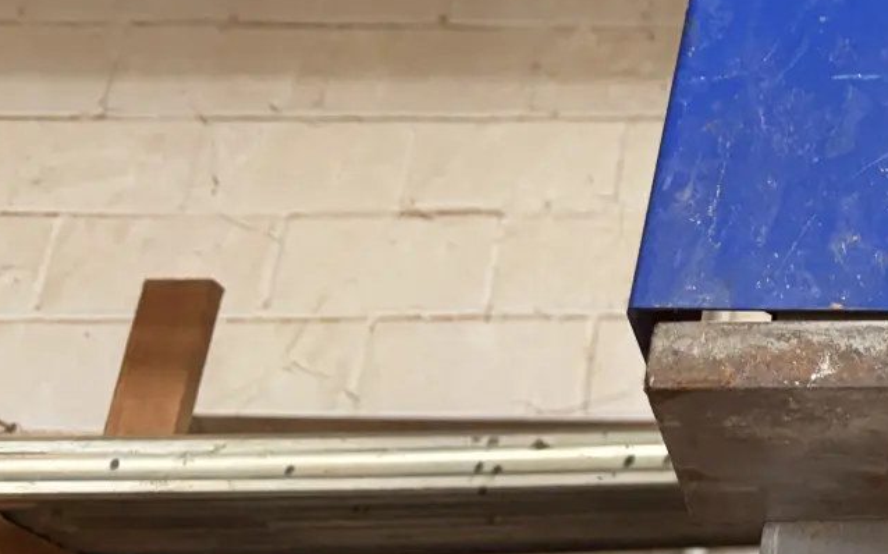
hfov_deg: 21.1
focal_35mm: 83
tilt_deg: +33.8
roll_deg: +4.5
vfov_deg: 14.7
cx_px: 1329
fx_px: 2008
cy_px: -255
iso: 125
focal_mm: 5.96
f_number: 1.6
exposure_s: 1/79
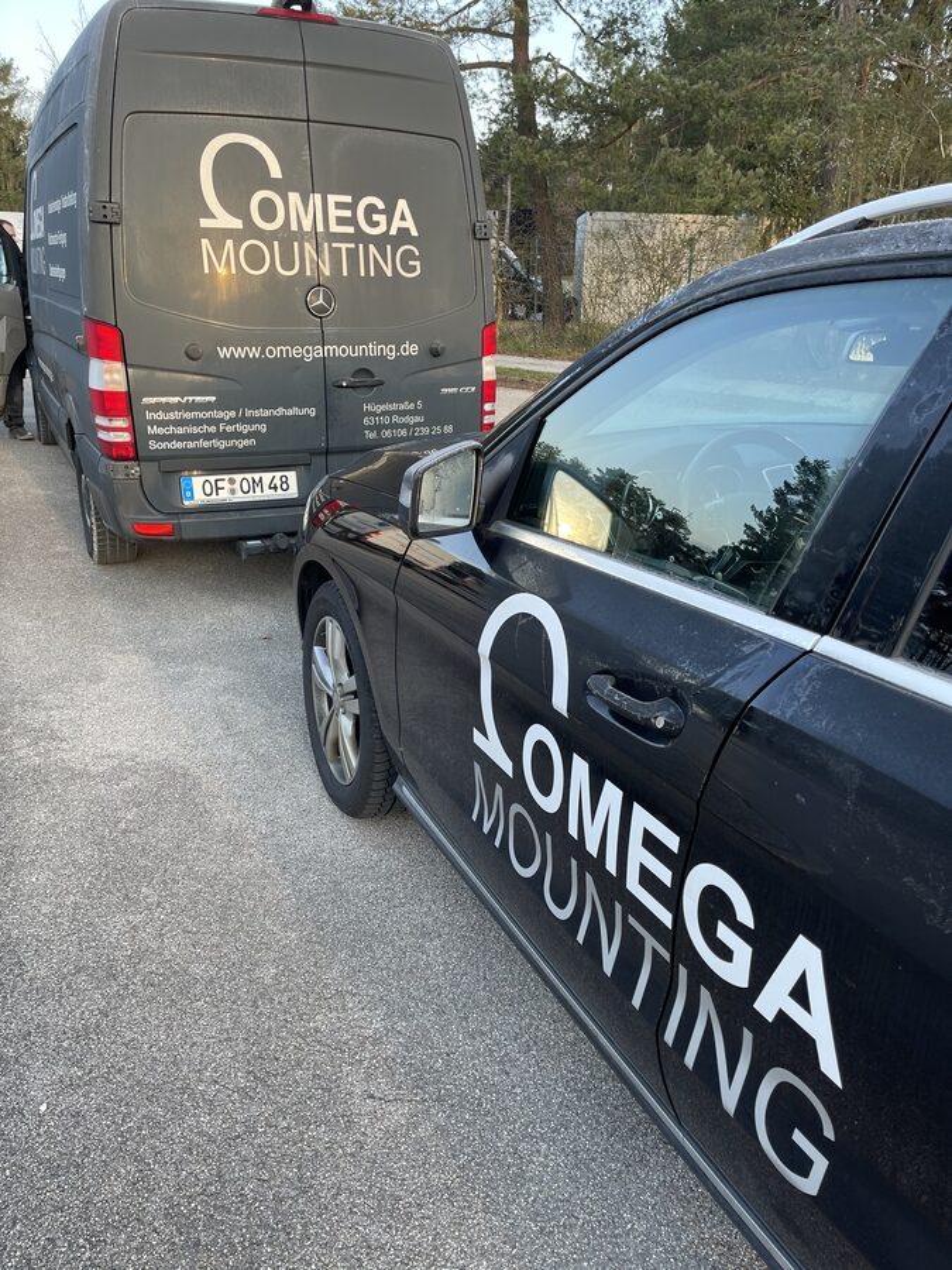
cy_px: 635
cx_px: 476
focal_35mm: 26
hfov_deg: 53.1
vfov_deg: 67.3
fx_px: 953
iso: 32
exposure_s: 1/125
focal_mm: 5.1
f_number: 1.6
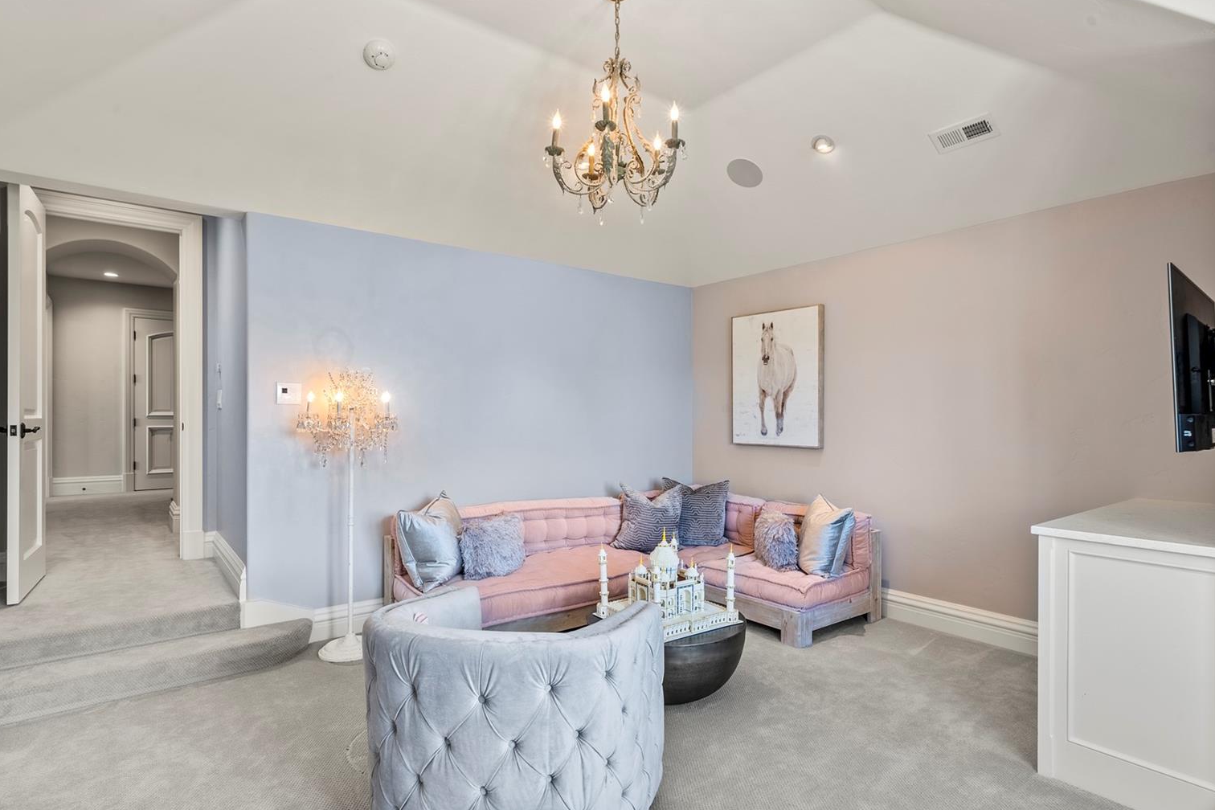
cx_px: 633
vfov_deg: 67.4
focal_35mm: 18
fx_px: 607
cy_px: 411
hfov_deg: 90.0
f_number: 10
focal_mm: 17
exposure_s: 1/1.67
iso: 200
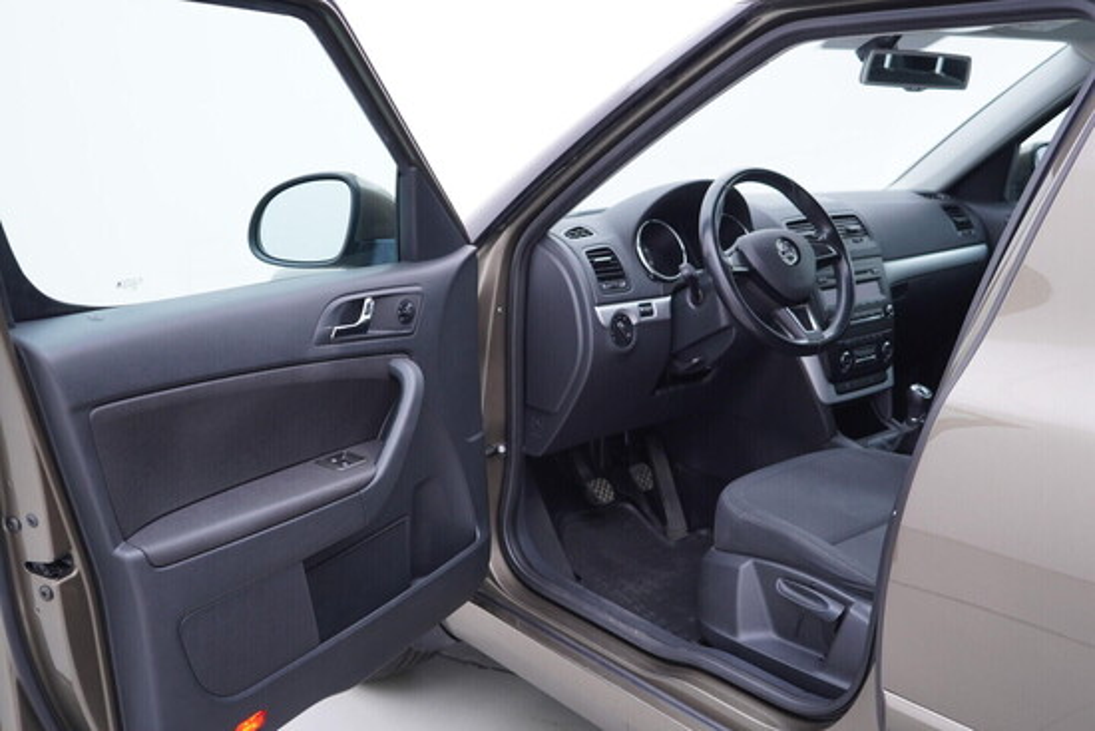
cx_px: 548
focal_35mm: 36
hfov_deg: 53.1
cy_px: 366
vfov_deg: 36.9
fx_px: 1095
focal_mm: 24
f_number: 2.8
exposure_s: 1/40
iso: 125
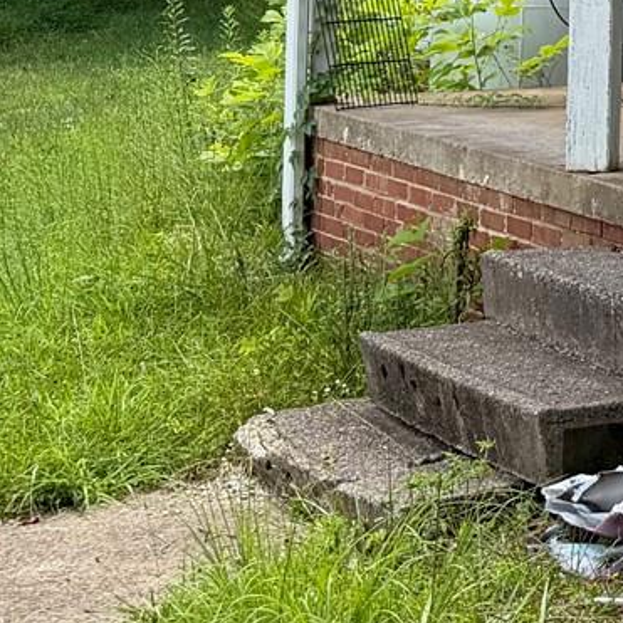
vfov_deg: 14.3
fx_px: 2382
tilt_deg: +1.1
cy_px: -200
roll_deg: -0.3
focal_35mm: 117
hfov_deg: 12.9
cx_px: 1275
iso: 80
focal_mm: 6.76
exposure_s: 1/1156
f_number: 1.78
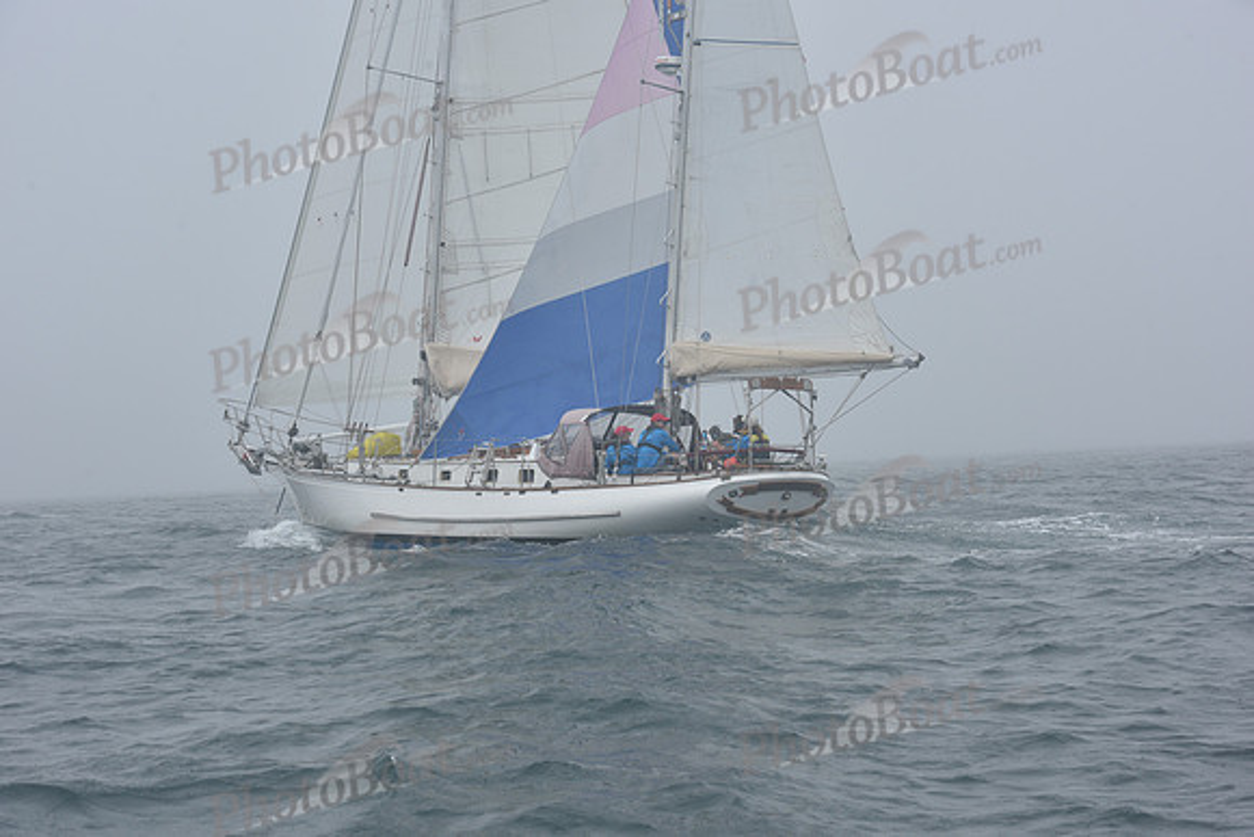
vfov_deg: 19.5
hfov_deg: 28.8
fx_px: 2439
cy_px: 418
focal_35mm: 70
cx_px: 627
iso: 250
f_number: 9
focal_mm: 70
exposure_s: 1/800
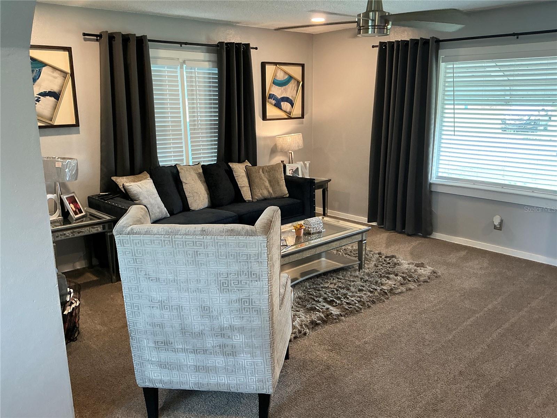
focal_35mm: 28
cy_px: 209
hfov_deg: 63.4
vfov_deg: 49.7
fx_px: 451
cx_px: 278
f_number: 1.8
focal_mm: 3
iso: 125
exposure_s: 1/50
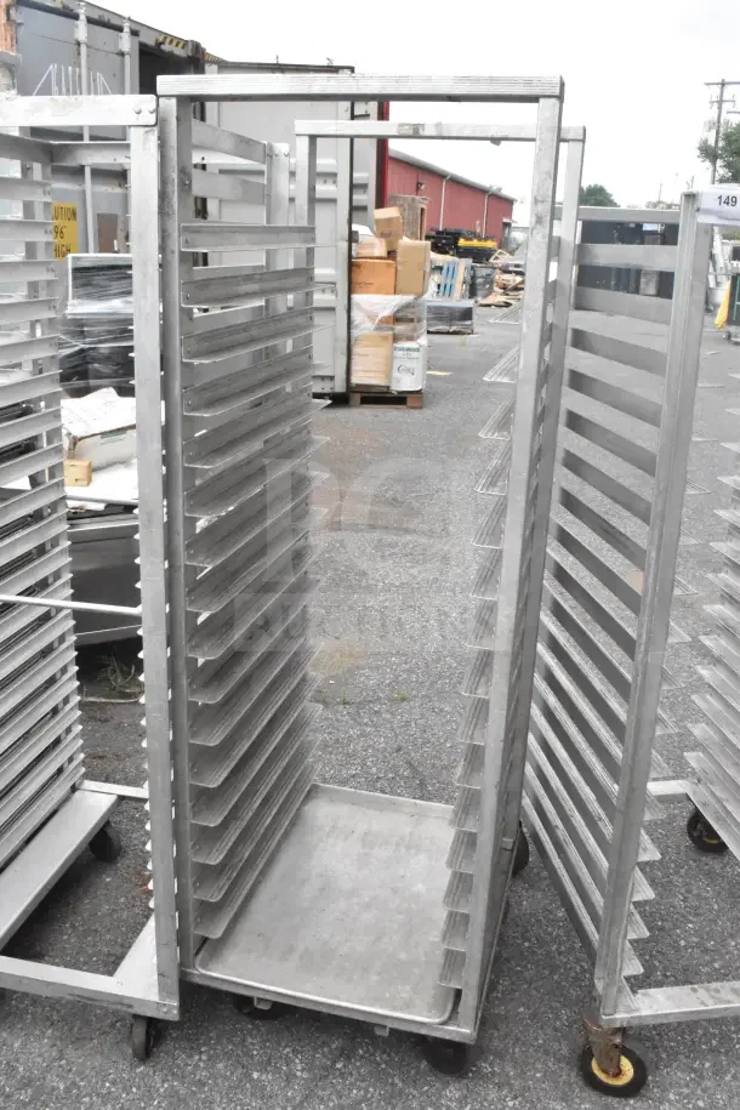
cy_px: 555
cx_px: 370
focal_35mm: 32
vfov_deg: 59.5
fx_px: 971
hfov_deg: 41.7
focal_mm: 21
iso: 6400
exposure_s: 1/1000
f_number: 16
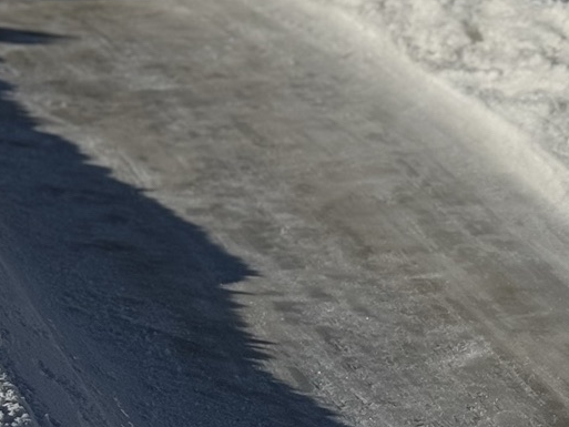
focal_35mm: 187
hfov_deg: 10.2
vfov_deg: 7.9
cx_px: 850
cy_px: 135
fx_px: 3075
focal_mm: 6.76
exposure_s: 1/15385
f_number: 1.78
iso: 50
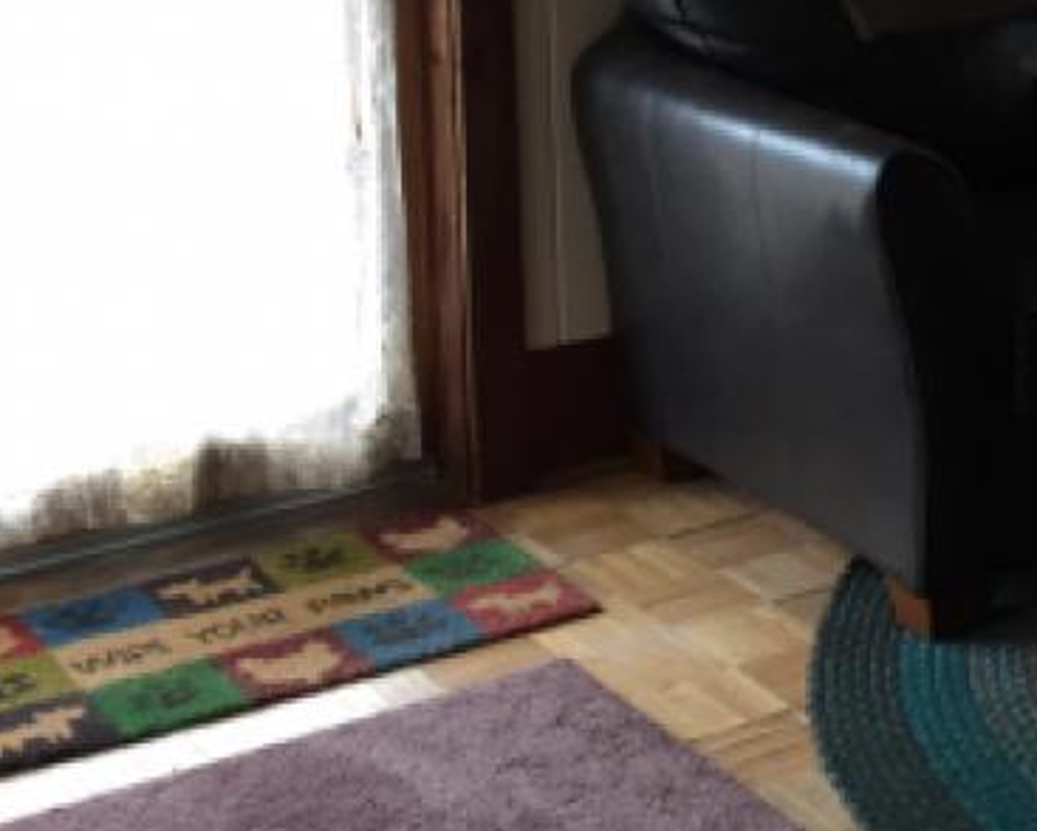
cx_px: 1190
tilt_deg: -10.2
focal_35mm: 79
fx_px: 2426
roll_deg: -2.1
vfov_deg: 19.0
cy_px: 35
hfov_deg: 22.5
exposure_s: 1/30
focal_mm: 4.15
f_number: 2.2
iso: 125
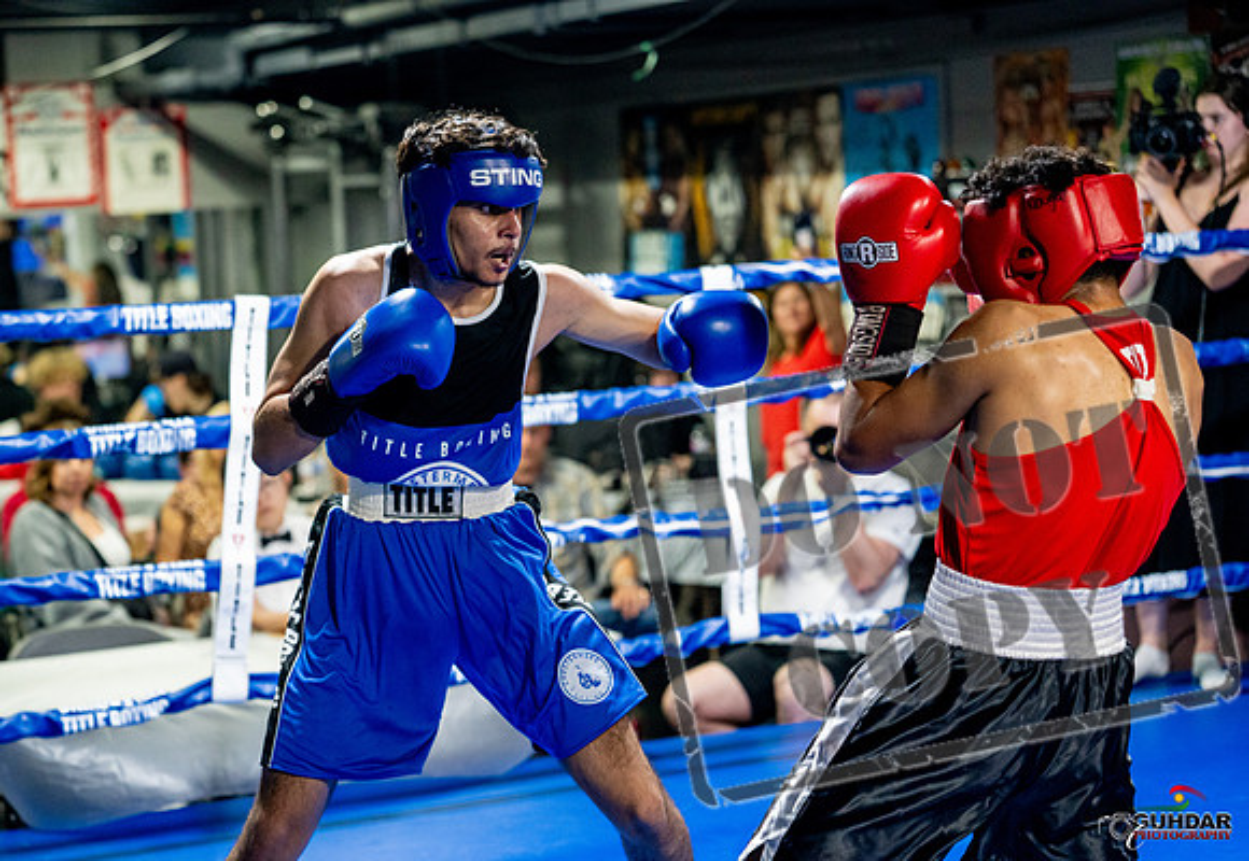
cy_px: 534
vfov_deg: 18.0
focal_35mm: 77
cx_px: 448
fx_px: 2714
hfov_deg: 25.8
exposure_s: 1/800
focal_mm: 61
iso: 4000
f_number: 2
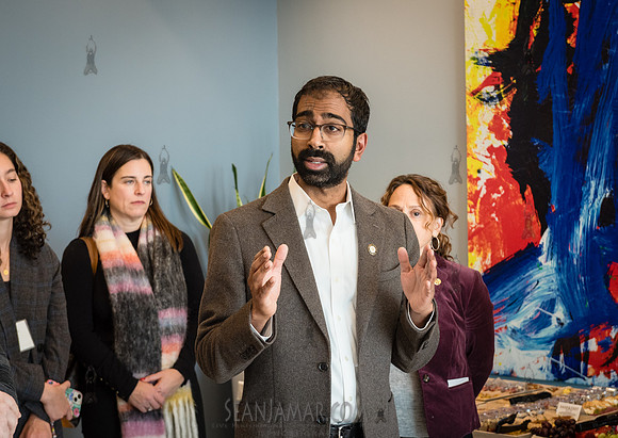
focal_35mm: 82
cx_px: 335
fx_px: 1428
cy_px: 222
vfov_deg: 17.4
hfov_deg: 24.4
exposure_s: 1/160
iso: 2000
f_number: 5
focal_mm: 66
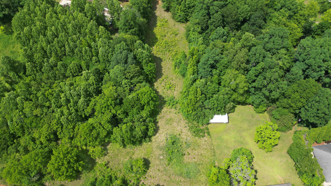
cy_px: 112
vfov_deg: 42.7
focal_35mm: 27
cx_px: 167
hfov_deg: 69.9
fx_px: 237
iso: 100
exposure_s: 1/1600
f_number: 1.7
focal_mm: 6.72
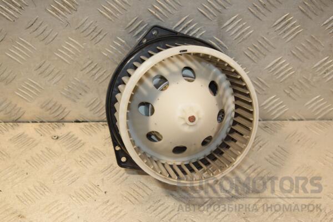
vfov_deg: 21.6
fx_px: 583
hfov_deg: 31.9
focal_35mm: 63
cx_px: 166
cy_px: 111
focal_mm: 42
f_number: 7.1
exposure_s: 1/200
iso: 800
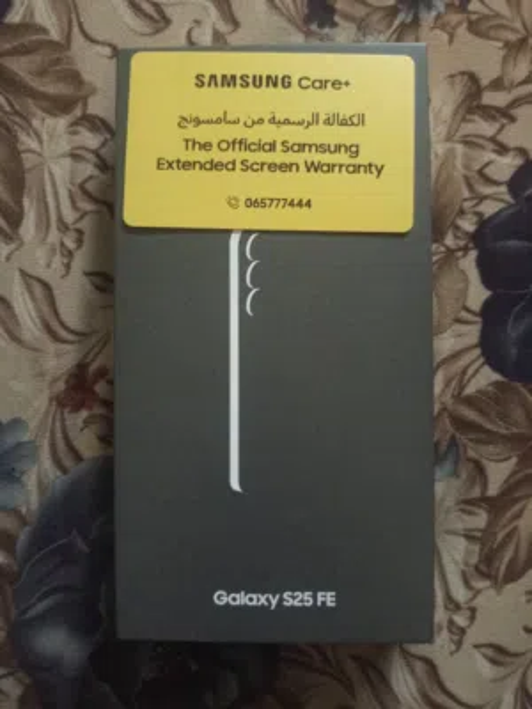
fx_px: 492
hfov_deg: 56.8
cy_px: 354
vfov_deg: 71.6
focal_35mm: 24
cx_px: 266
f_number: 1.7
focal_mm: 5.24
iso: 3446
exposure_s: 1/20
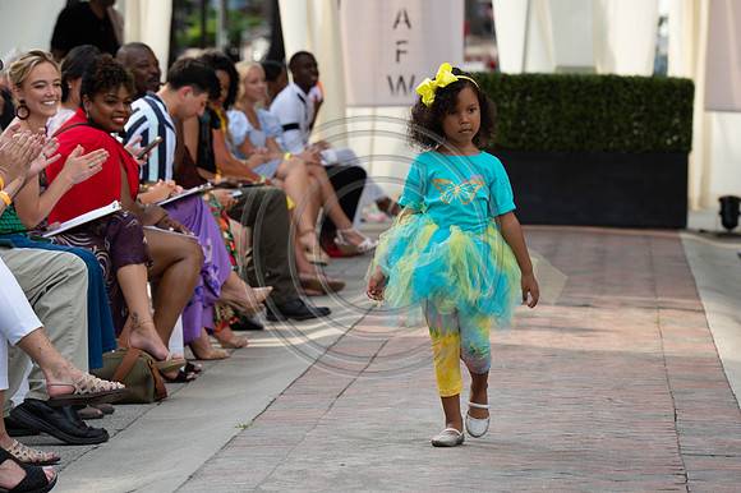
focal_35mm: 180
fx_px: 3703
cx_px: 370
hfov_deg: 11.4
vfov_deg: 7.6
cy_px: 246
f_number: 10
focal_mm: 180
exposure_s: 1/160
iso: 400
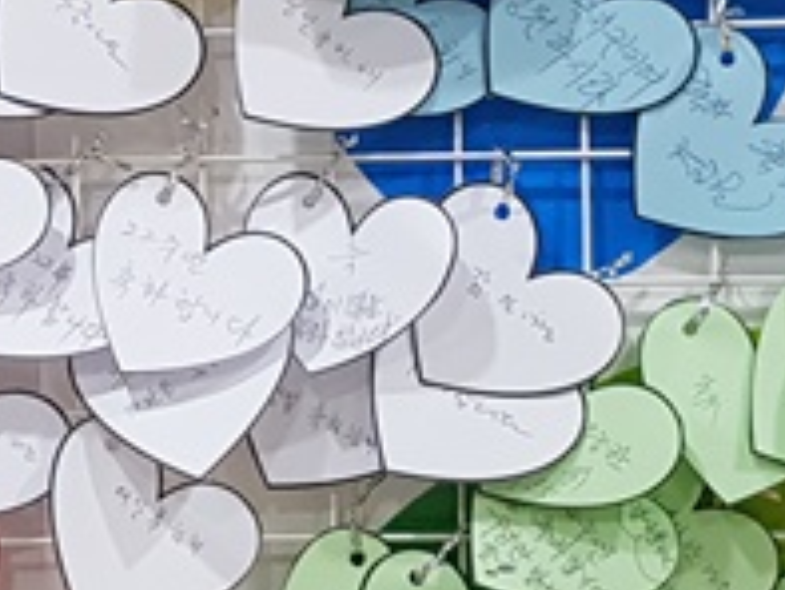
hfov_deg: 14.9
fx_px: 2995
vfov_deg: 11.2
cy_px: 183
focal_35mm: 132
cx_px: 219
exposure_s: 1/60
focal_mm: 4.2
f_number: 1.7
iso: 80
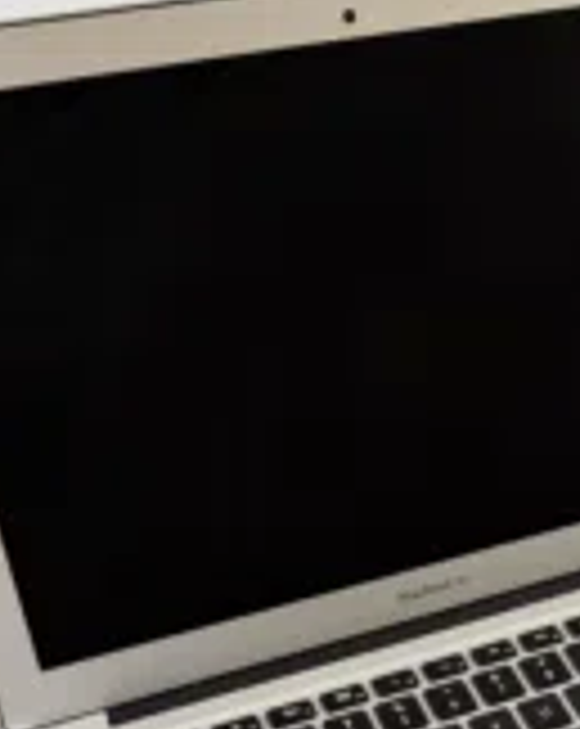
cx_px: 454
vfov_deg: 31.6
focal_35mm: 58
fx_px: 1248
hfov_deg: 25.8
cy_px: 598
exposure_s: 1/60
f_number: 1.78
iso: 640
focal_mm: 6.76
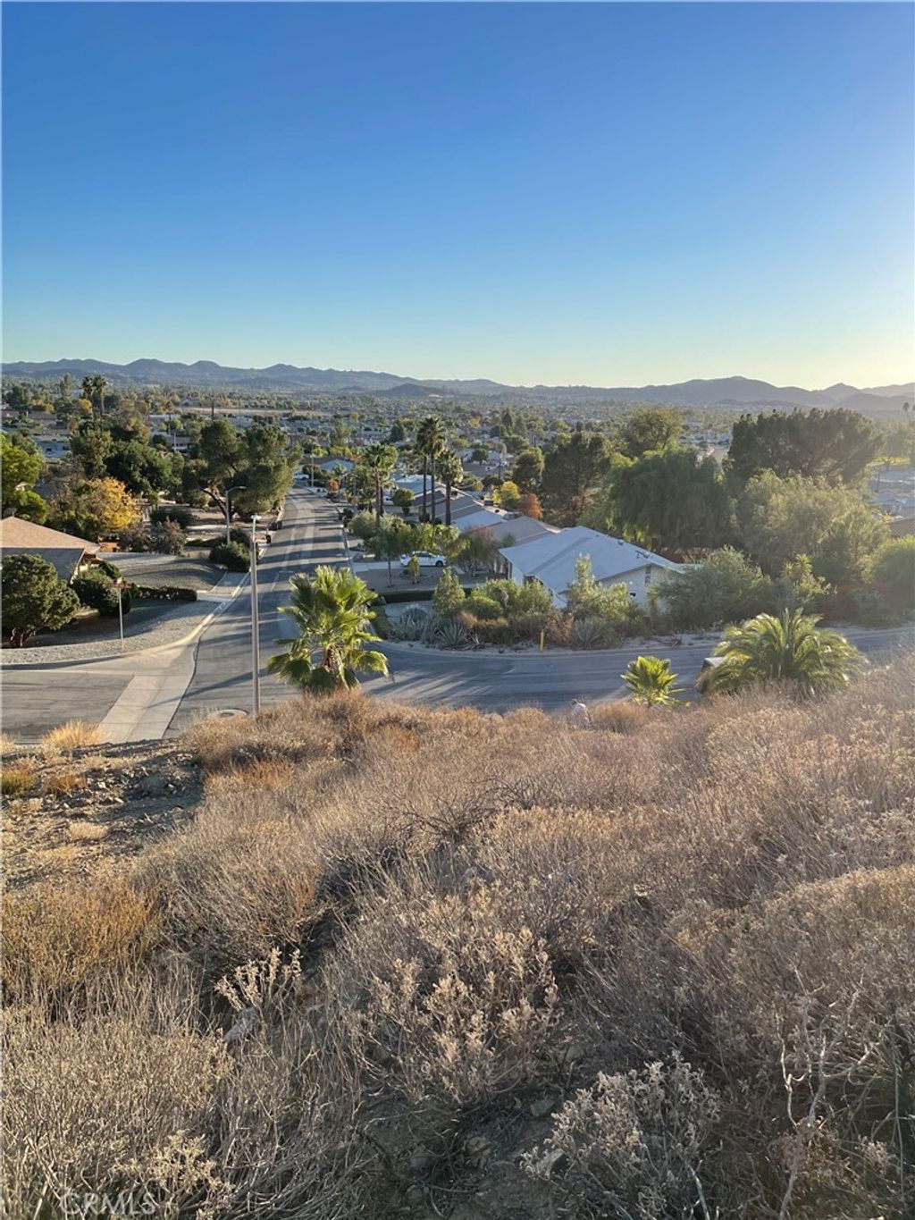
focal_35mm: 26
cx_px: 458
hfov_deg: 53.1
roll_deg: -2.1
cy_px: 610
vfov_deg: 67.3
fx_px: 916
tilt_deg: -13.3
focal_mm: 5.1
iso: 32
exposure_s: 1/2660
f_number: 1.6
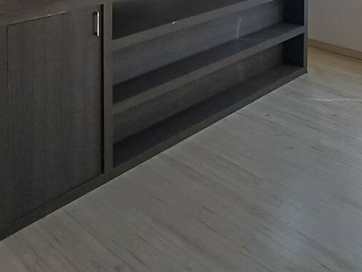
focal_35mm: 46
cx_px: 147
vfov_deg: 26.2
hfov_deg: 41.1
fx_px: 481
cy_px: -95
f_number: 2.2
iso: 40
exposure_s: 1/136
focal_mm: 1.64
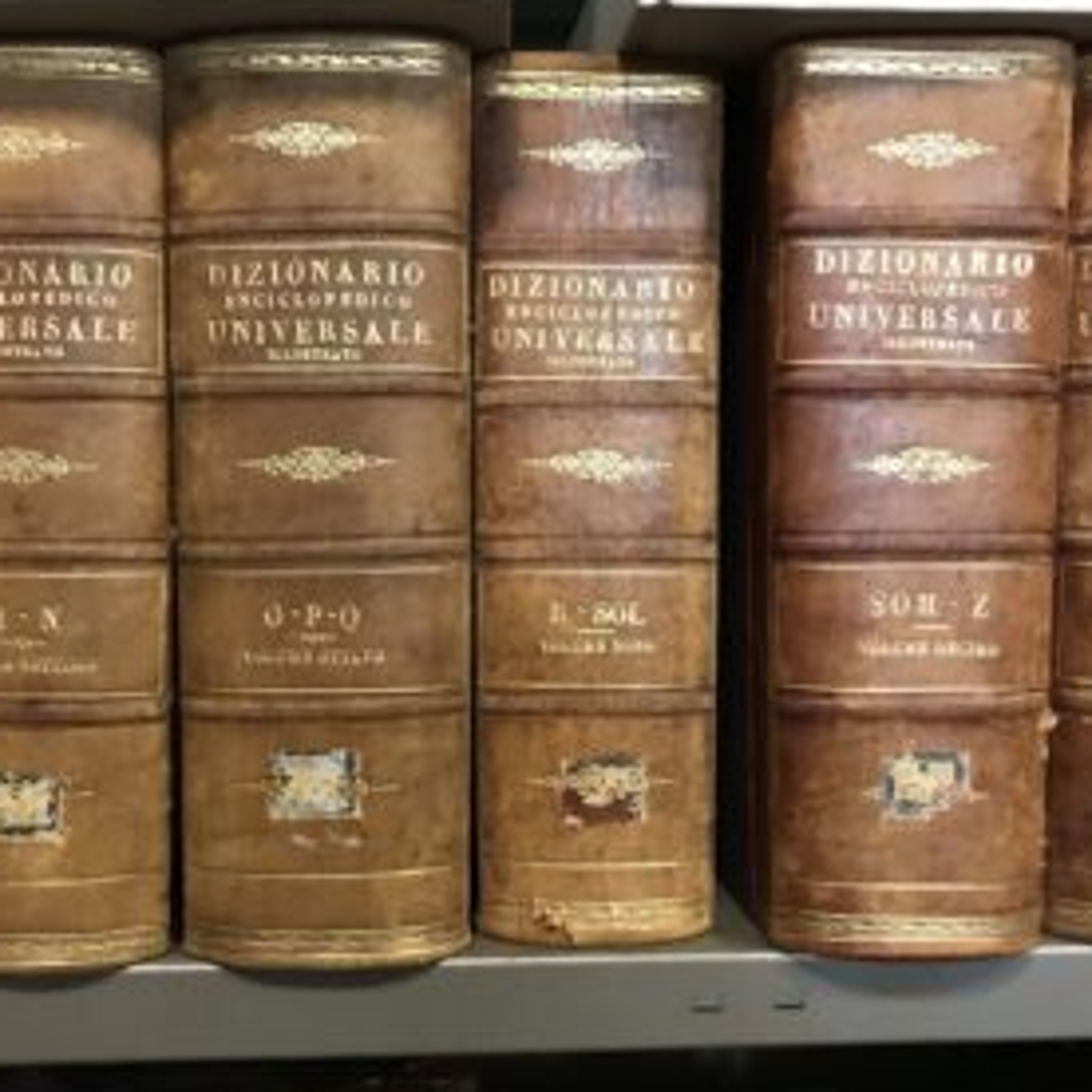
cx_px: 504
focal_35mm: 34
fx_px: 1213
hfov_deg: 48.4
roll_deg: +0.0
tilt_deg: -3.8
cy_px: 542
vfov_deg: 48.5
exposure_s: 1/17
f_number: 1.8
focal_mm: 3.99
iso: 100
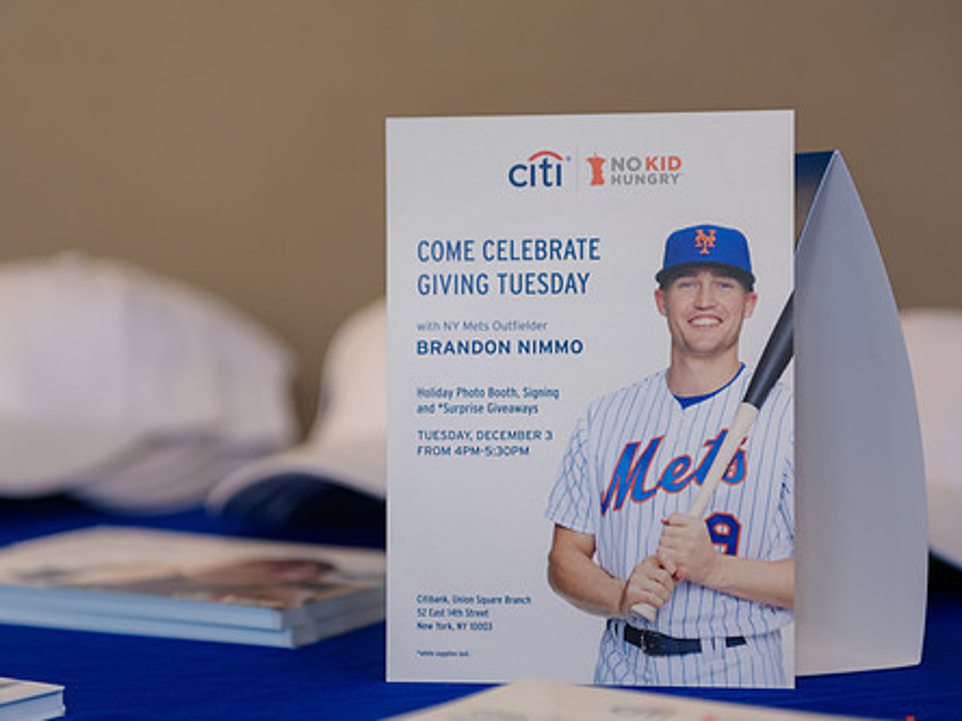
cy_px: 410
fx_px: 2446
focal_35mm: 88
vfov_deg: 16.8
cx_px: 431
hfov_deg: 22.2
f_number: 3.2
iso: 400
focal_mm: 70
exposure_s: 1/125
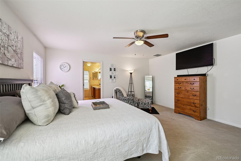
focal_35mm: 14
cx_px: 120
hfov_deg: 104.3
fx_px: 94
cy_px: 80
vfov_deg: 81.2
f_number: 10
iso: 400
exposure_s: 1/30
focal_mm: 14
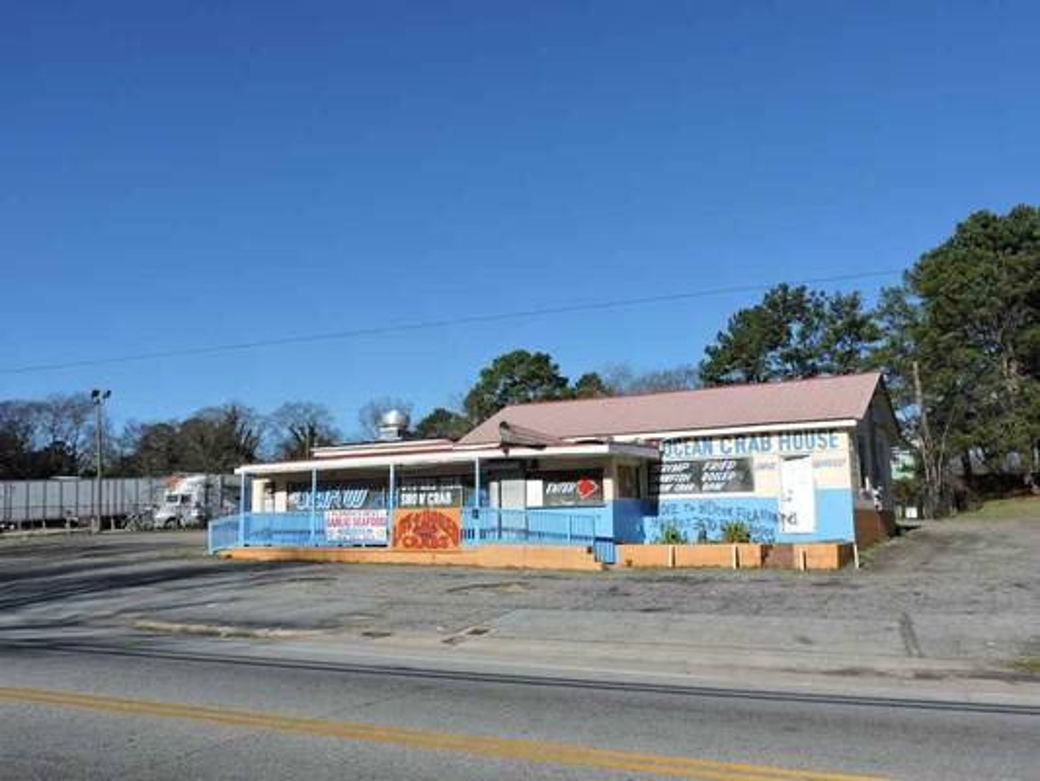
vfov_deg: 46.8
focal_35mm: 30
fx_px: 902
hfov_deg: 60.0
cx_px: 520
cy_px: 390
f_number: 3.5
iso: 100
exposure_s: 1/1250
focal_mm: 5.4
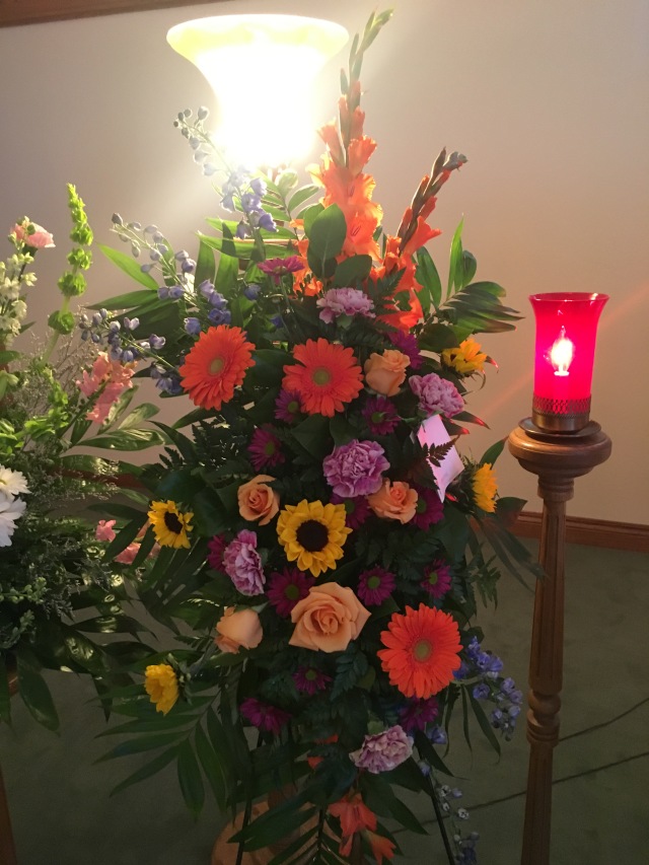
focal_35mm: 29
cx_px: 324
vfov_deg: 61.7
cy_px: 432
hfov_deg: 48.2
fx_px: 725
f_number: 2.2
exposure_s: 1/15
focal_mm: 4.15
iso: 250
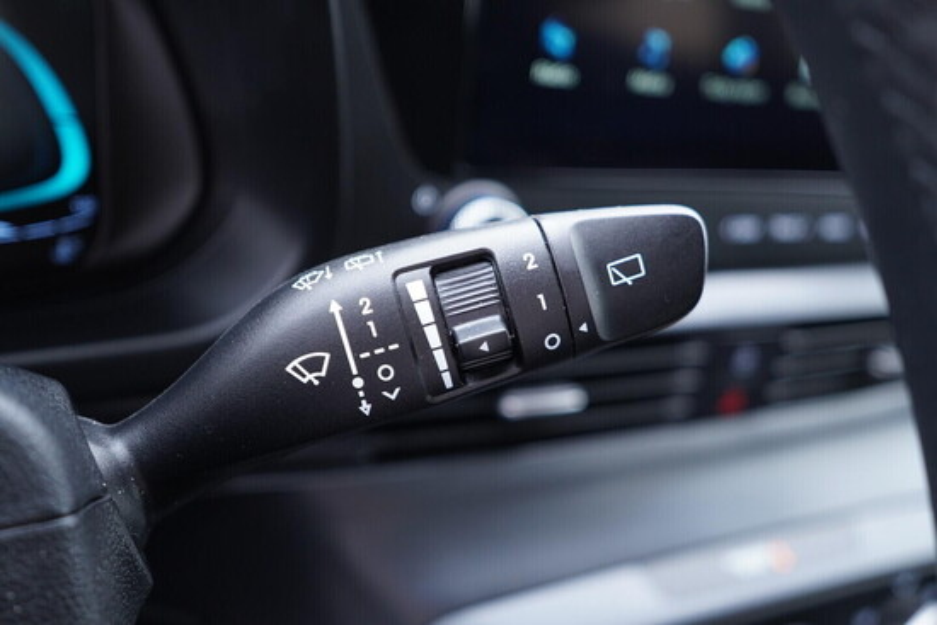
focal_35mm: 36
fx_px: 937
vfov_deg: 36.9
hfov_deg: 53.1
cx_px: 468
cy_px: 312
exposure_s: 1/40
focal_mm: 24
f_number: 2.8
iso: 500
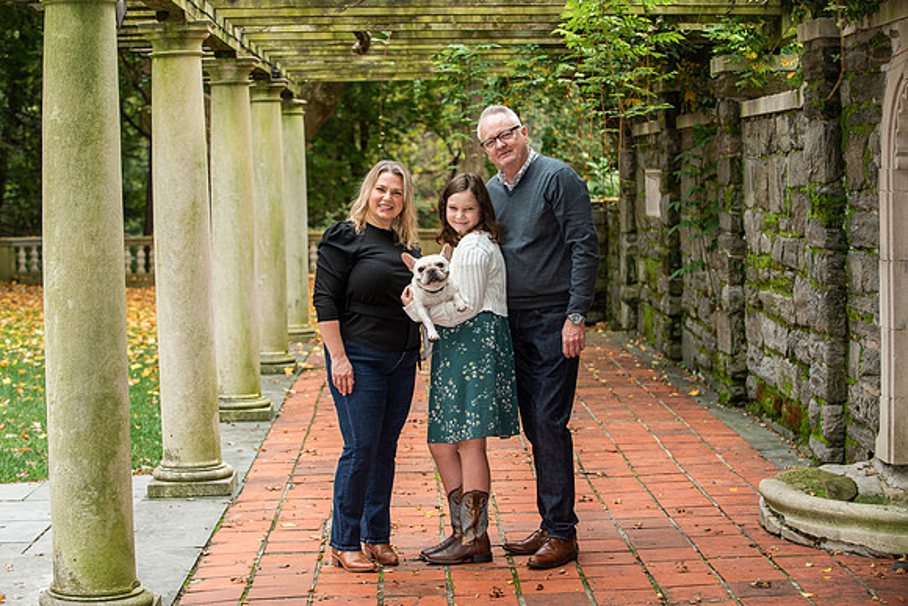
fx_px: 1846
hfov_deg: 27.6
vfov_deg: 18.6
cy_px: 303
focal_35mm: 73
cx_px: 443
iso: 320
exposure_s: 1/100
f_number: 4
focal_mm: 70
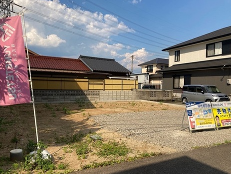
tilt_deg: -0.5
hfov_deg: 61.6
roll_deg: -2.3
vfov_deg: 48.3
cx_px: 112
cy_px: 86
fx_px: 194
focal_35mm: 29
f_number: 1.8
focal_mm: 3.99
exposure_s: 1/2114
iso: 20
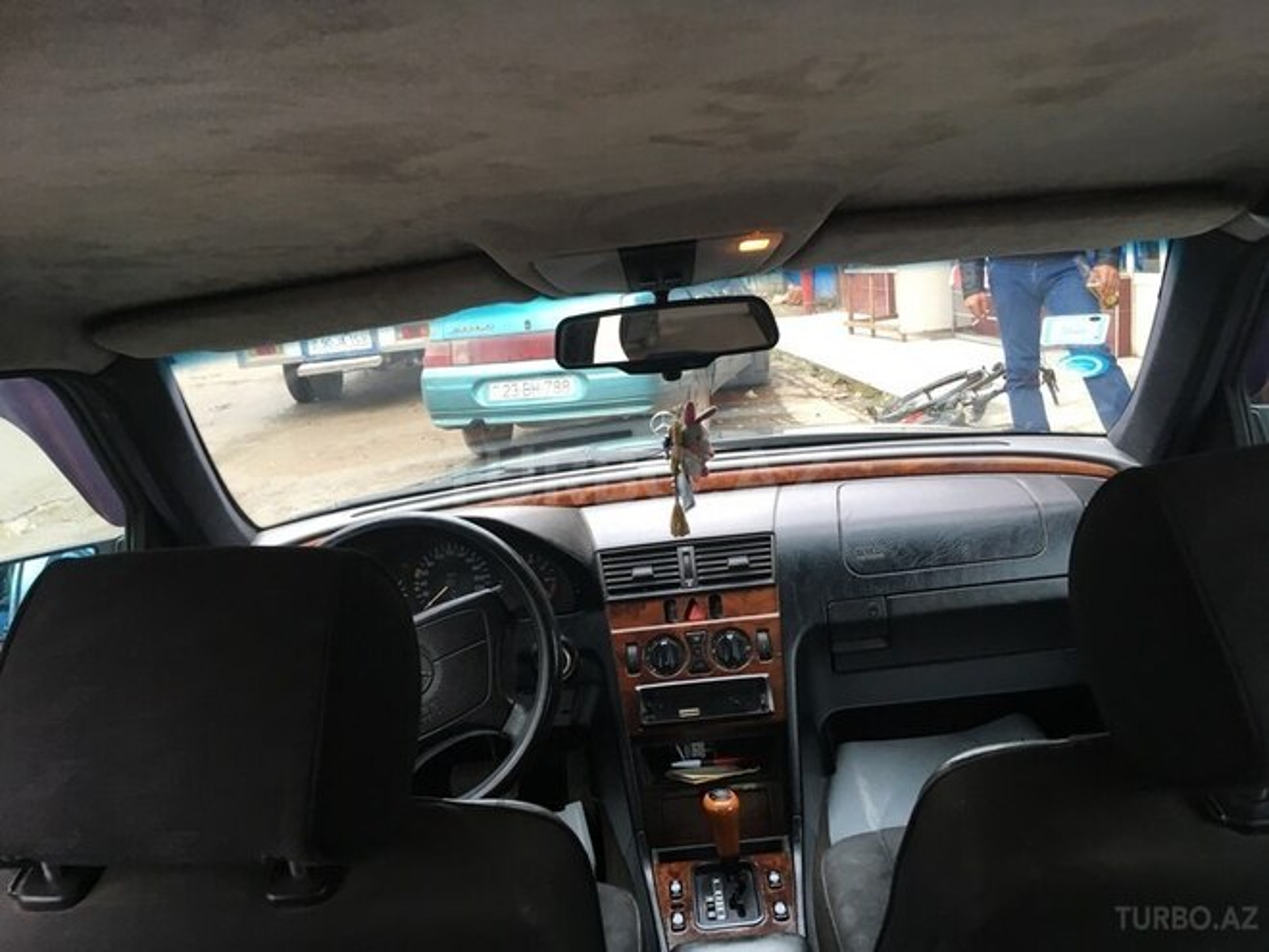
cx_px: 634
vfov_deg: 48.2
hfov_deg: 61.7
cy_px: 476
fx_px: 1063
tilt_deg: -12.5
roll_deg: +5.0
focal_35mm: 29
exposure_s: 1/33
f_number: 2.2
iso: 40
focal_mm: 4.15
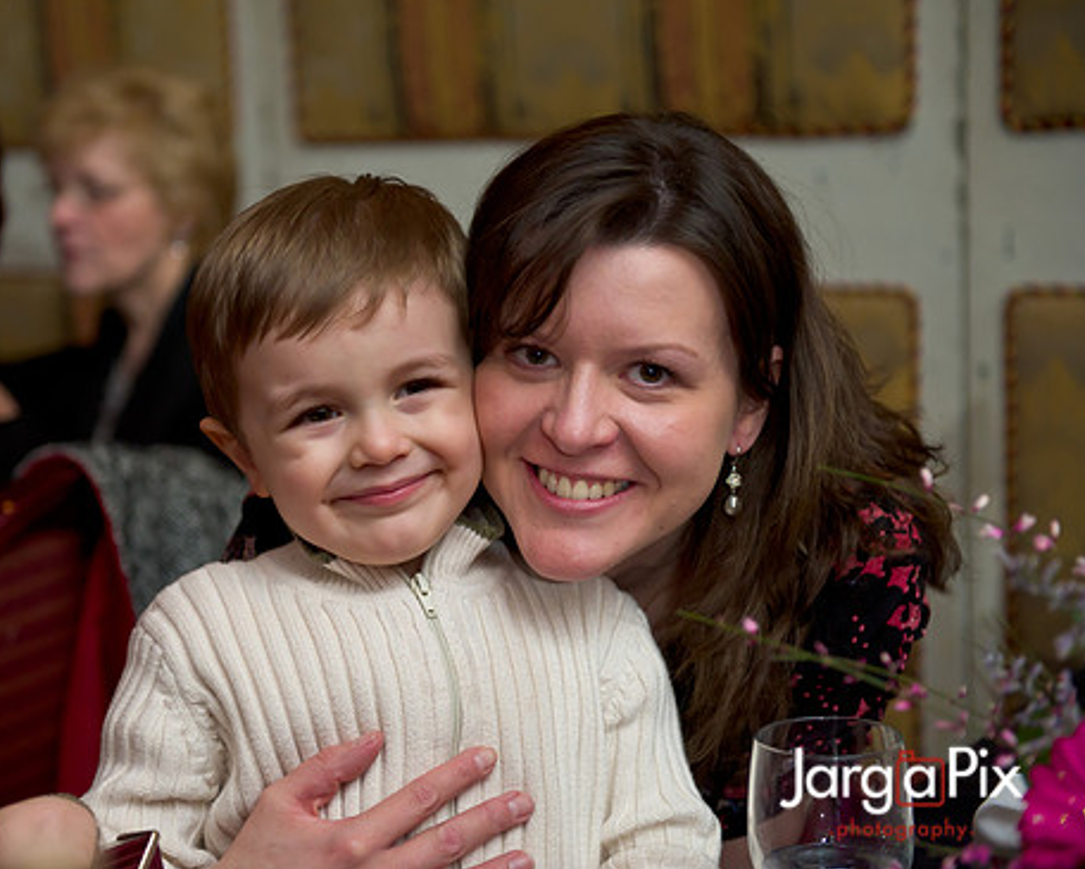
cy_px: 414
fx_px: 2377
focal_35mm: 74
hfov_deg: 25.6
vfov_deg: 20.7
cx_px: 414
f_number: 3.2
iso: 1600
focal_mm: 62
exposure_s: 1/125
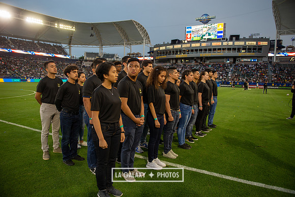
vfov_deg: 53.2
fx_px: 197
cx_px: 148
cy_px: 98
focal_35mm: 24
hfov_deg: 73.7
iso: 400
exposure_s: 1/500
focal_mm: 24
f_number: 2.8
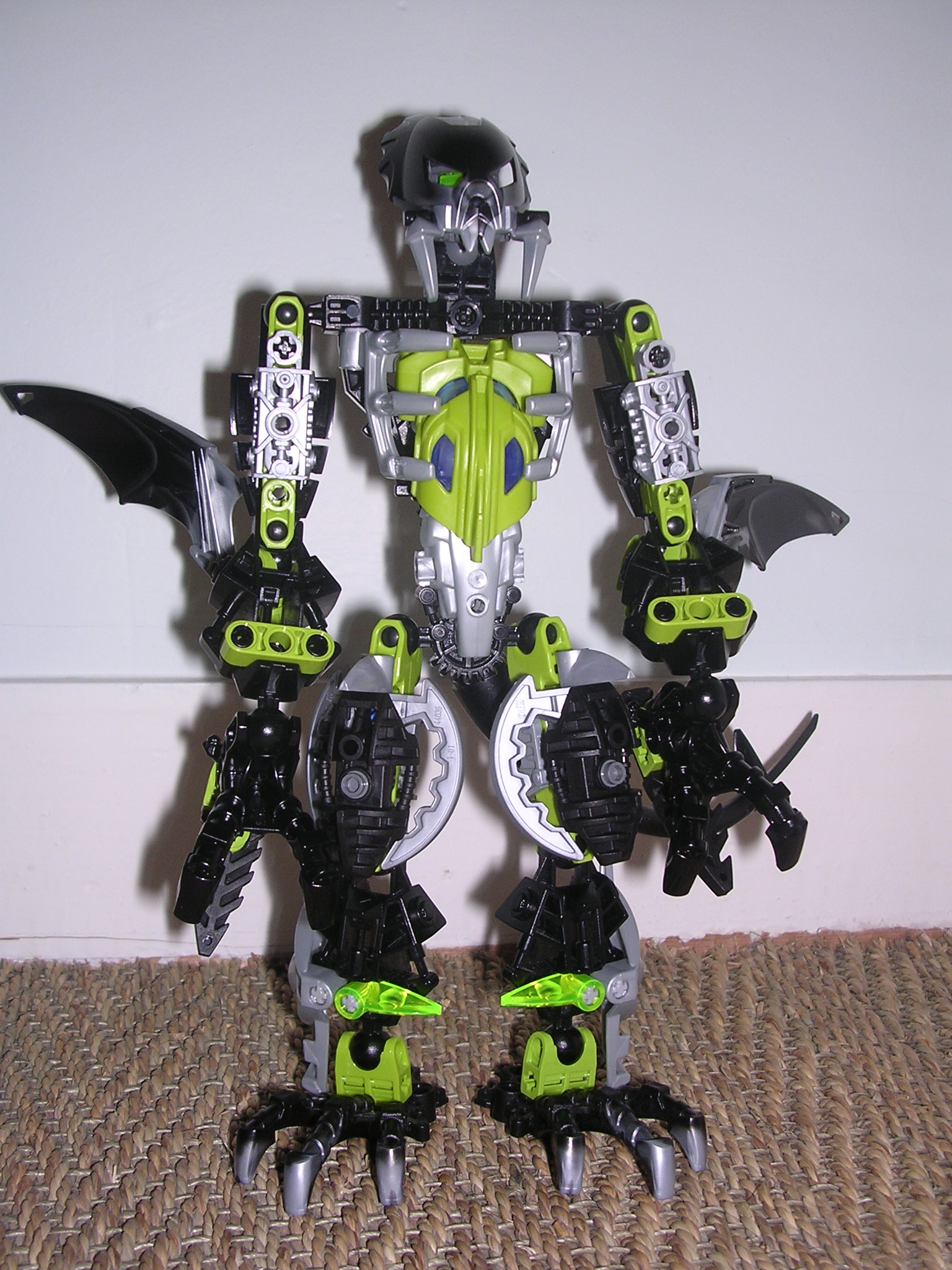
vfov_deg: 49.0
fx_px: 1393
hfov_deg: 37.7
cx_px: 476
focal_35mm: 38
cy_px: 635
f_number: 2.8
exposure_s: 1/60.1
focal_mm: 5.8
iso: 100
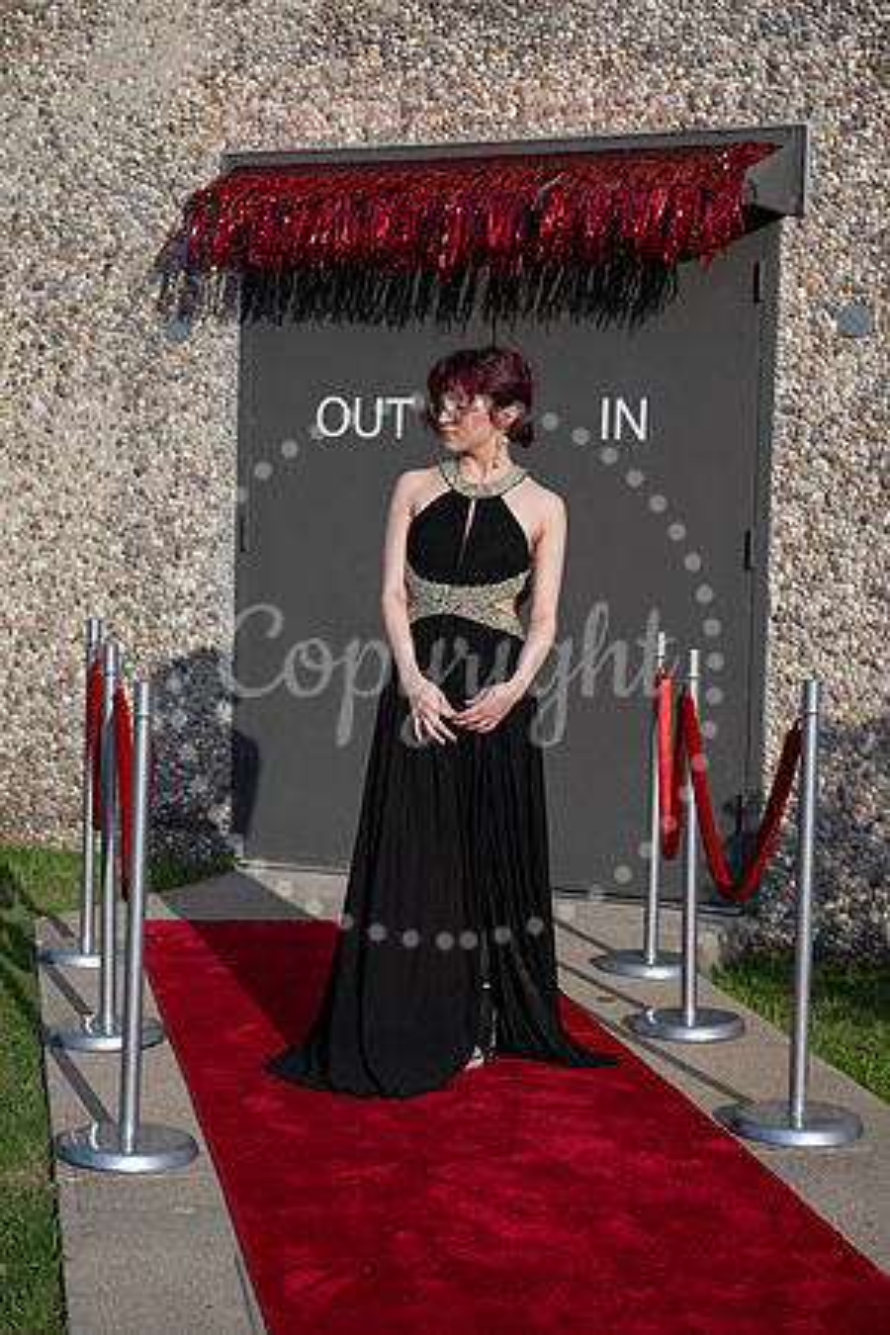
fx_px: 2410
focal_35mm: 65
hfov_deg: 20.9
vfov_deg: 31.0
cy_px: 668
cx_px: 445
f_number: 5
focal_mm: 65
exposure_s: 1/2000
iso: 320
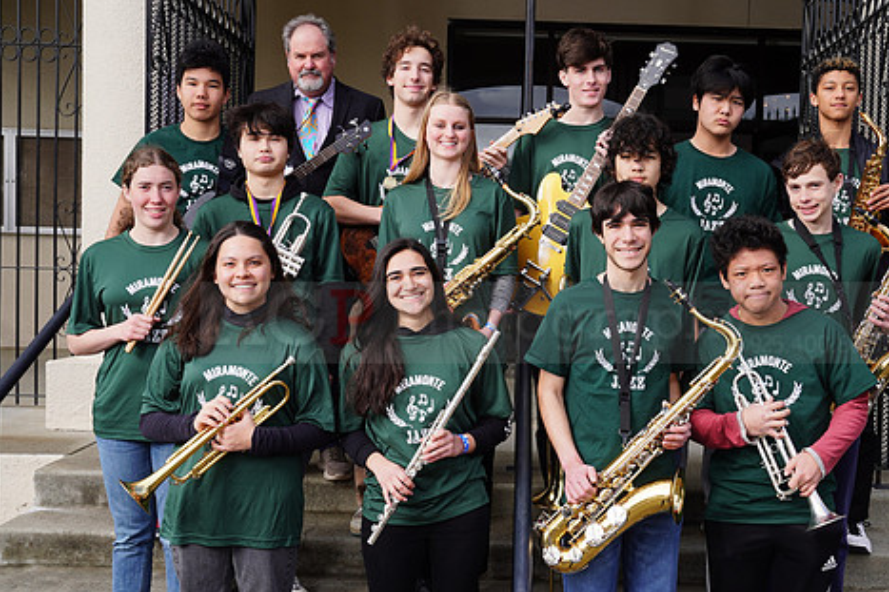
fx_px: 1012
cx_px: 520
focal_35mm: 41
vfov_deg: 32.6
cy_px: 307
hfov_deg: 47.2
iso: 100
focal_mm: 33
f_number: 7.1
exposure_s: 1/200
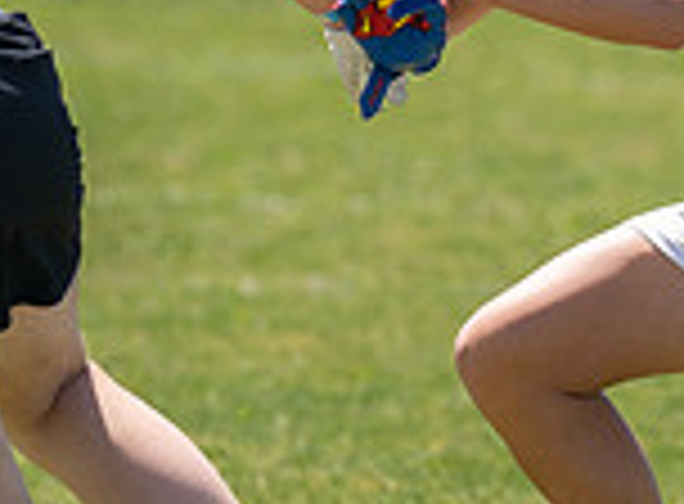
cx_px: 752
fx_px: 14491
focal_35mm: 738
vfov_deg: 2.0
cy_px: -11
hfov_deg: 2.7
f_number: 2.8
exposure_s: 1/2000
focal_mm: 144
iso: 100
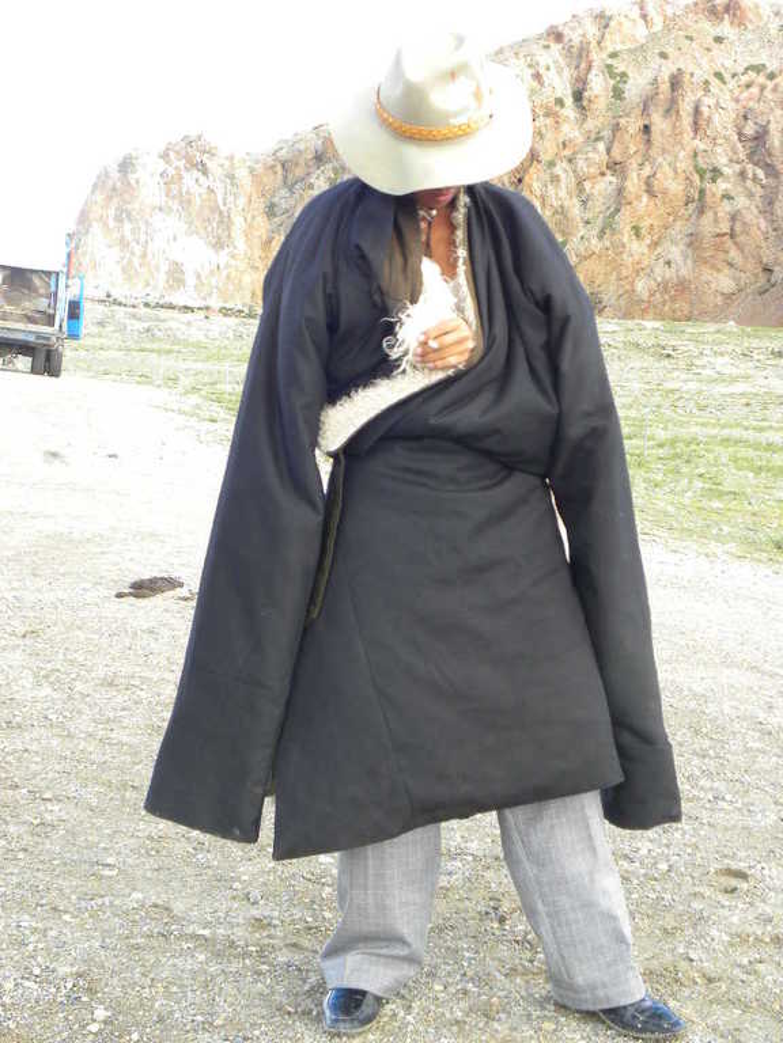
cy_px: 522
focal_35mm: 75
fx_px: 2262
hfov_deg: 19.6
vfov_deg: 26.0
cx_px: 392
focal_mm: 13.4
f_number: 4
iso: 64
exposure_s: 1/62.1
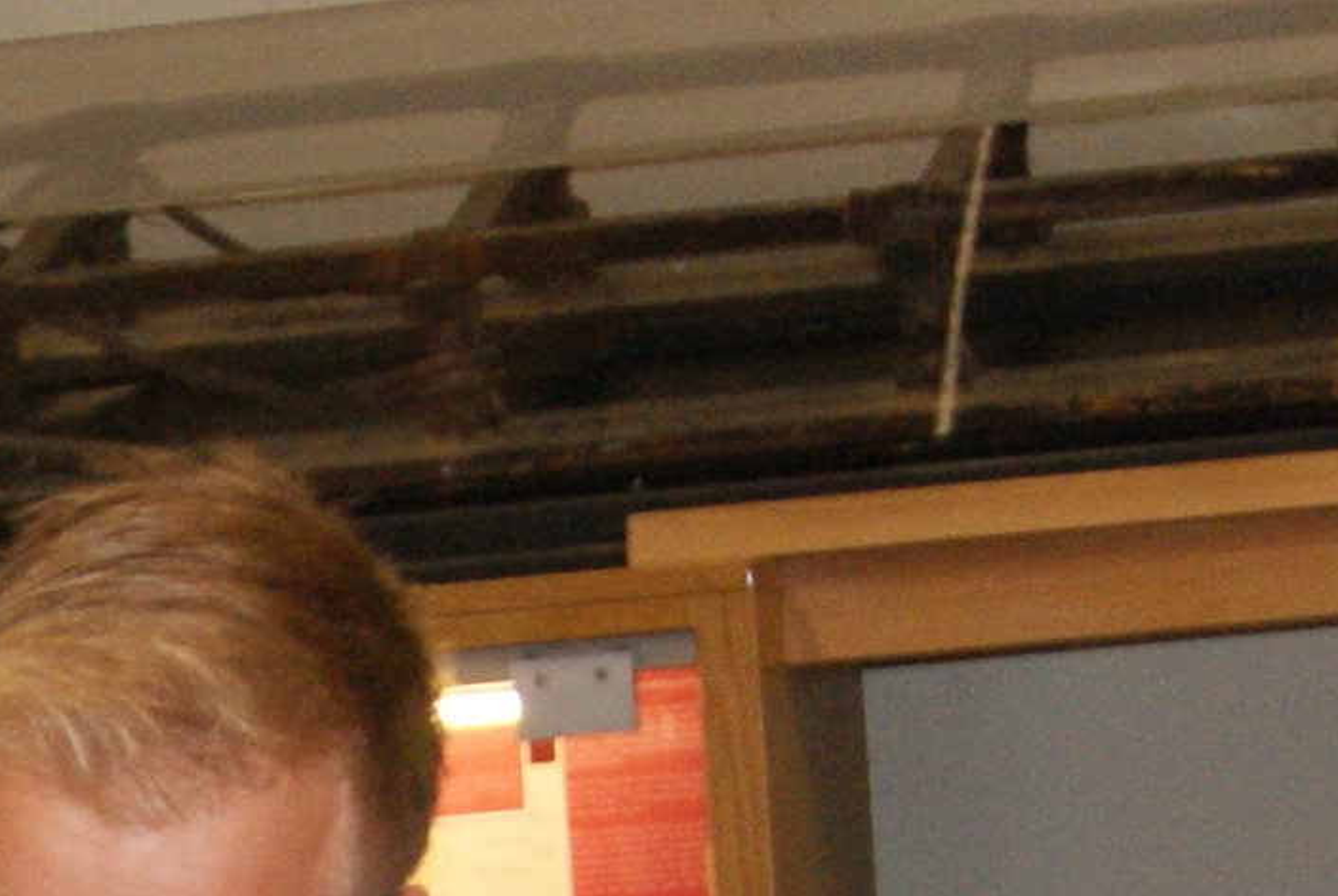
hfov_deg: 4.5
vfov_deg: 3.0
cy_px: 2209
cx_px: -688
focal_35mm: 455
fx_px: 16923
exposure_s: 1/80
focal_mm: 55
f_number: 5.6
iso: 400
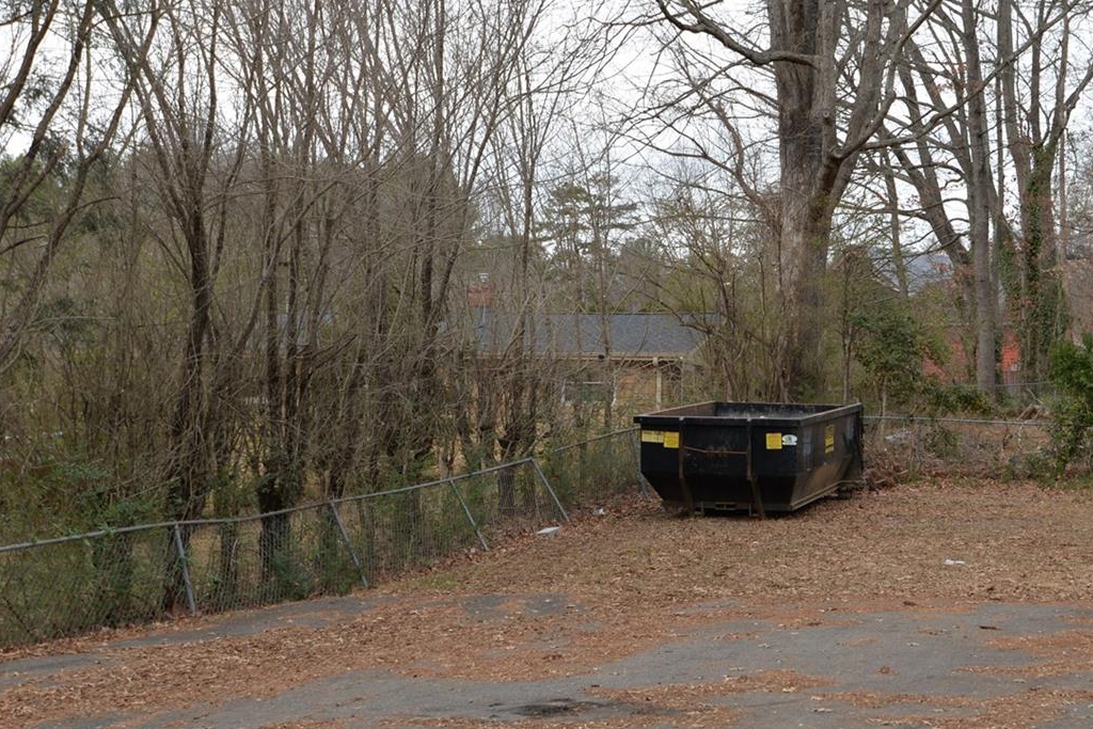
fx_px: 1883
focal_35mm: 62
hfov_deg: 31.8
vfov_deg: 21.9
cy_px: 387
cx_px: 815
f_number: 6.3
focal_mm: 31
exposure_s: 1/160
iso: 200
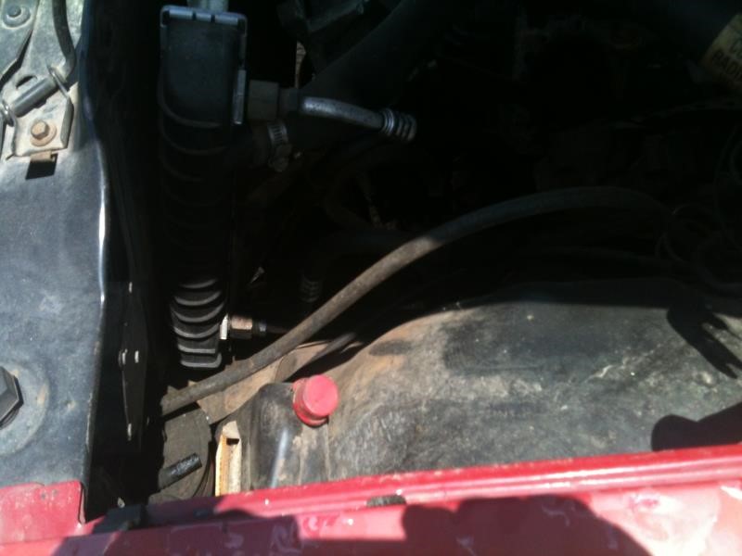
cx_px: 371
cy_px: 278
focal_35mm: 35
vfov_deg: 40.7
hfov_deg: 52.6
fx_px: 750
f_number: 2.8
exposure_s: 1/677
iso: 64
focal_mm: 3.85
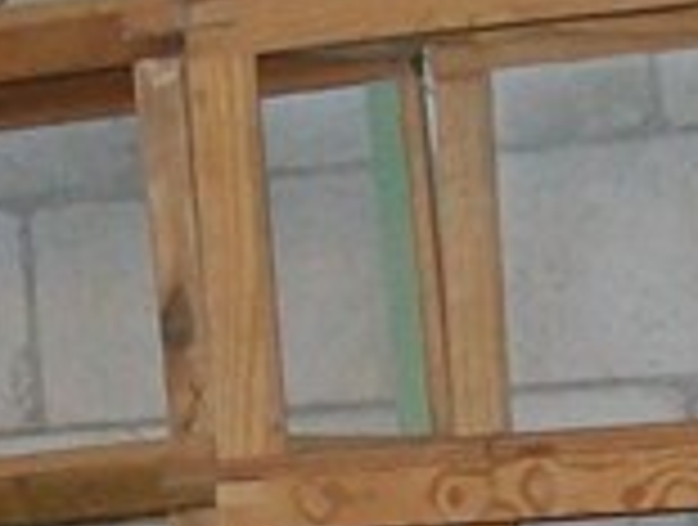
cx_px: 324
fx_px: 4527
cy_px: 557
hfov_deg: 8.8
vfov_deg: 6.6
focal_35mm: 224
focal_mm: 6.1
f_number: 2.7
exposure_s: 1/60
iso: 160
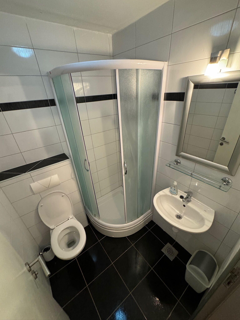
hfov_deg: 85.7
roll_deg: +3.5
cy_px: 160
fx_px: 129
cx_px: 120
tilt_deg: -29.6
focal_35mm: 14
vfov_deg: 102.1
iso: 640
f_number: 2.2
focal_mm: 2.22
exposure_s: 1/50
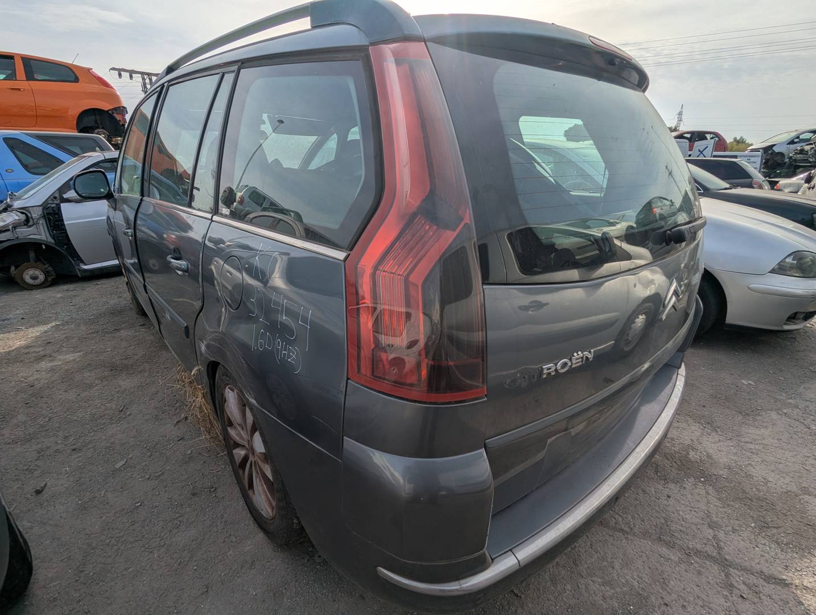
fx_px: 378
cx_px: 408
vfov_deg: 78.3
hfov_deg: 94.4
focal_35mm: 16
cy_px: 308
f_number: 2.2
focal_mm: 2.35
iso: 44
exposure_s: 1/3003
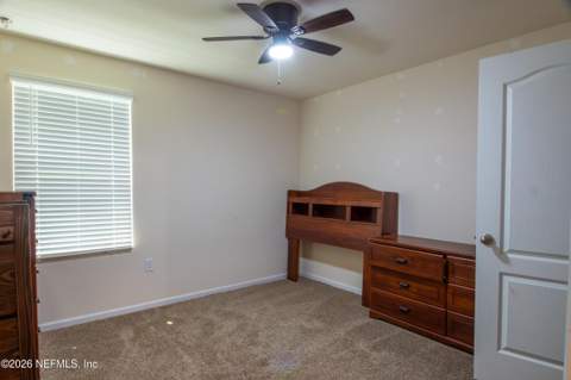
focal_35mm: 19
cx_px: 284
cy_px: 191
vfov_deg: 64.2
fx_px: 302
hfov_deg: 86.7
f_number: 8
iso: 1600
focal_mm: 12
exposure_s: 1/45
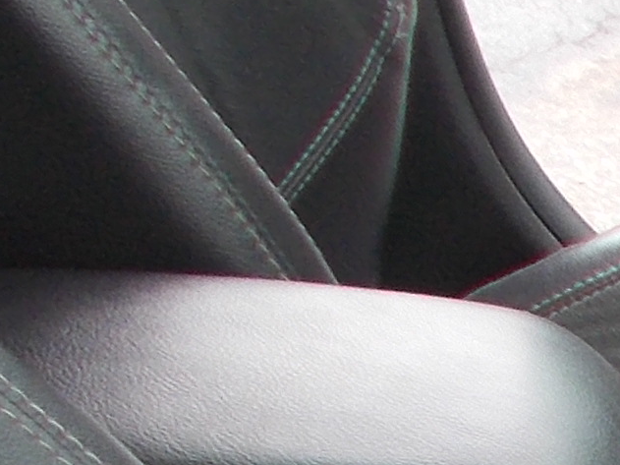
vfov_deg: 7.2
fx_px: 3402
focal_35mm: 190
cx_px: 1757
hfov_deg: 8.8
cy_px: 1270
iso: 80
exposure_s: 1/60
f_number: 3.2
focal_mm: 4.6
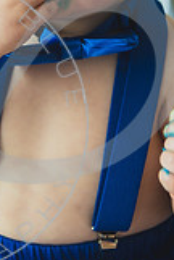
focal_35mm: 145
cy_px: 2
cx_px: 11
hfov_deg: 9.5
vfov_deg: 13.9
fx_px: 1047
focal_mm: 52
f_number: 2.8
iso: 200
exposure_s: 1/125
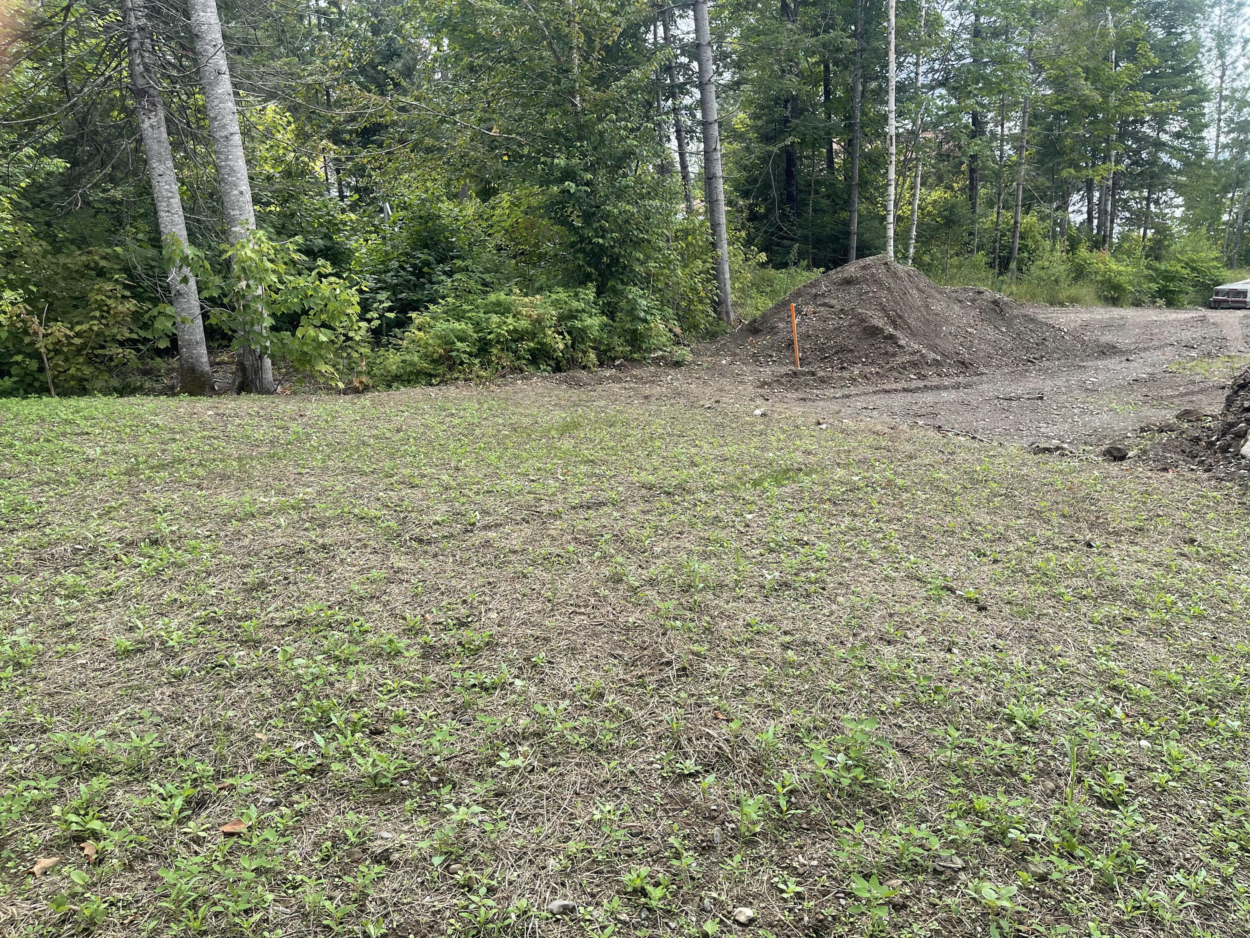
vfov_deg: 54.9
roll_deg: +0.7
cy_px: 469
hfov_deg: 69.4
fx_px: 903
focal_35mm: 25
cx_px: 625
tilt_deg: -16.7
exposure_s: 1/874
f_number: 1.6
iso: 32
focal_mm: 5.1
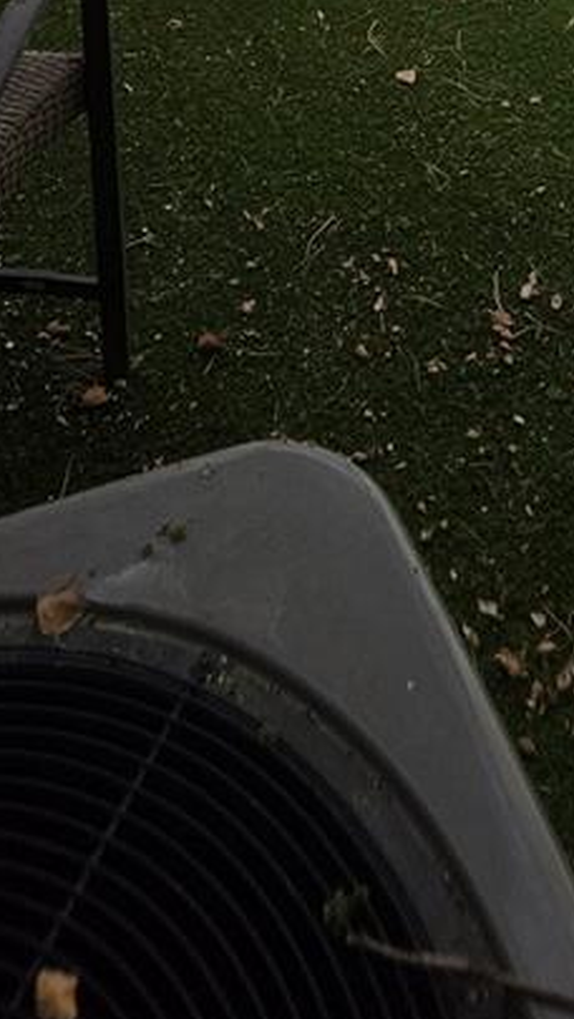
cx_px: 433
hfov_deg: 27.9
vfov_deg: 32.1
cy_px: -393
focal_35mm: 42
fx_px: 1136
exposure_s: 1/603
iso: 20
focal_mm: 2.2
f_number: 1.9
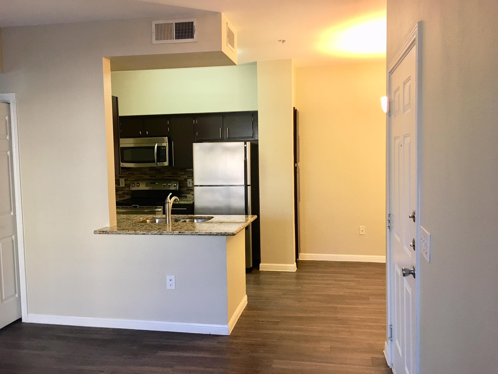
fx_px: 417
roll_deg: +1.2
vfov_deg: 48.2
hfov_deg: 61.7
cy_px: 187
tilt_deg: -3.2
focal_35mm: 29
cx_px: 249
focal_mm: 4.15
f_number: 2.2
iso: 32
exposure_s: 1/15
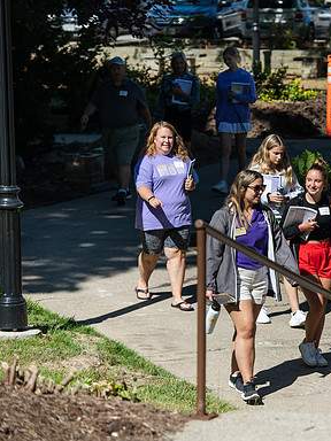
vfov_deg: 11.2
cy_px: 221
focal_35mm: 177
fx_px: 2257
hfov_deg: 8.4
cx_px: 313
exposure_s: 1/800
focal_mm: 122
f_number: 4
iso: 100
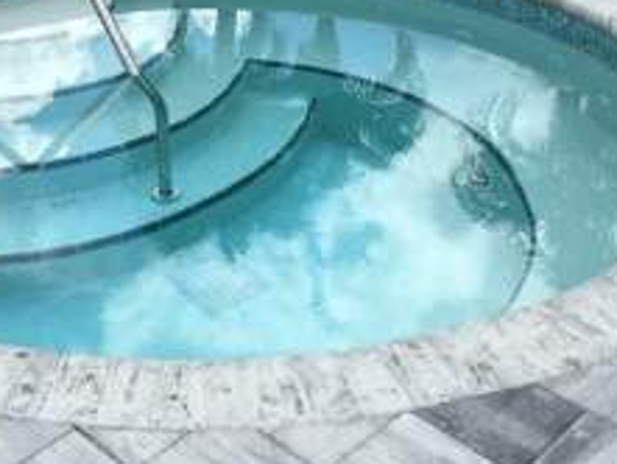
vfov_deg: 22.6
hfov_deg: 30.4
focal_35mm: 63
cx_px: 187
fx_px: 1124
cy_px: 20
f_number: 2.2
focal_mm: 4.15
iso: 25
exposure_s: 1/1374
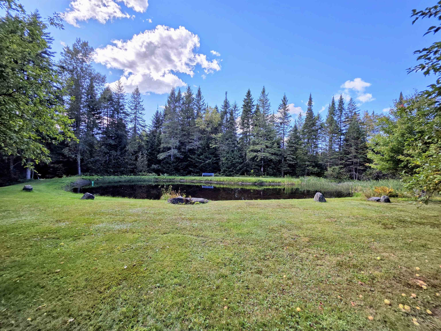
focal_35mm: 13
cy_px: 166
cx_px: 220
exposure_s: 1/767
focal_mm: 2.2
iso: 40
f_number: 1.9
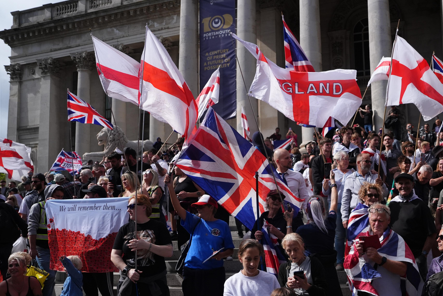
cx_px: 313
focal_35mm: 35
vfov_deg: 37.3
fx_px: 431
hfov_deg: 52.8
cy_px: 204
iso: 800
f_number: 2.8
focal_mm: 24
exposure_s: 1/25600
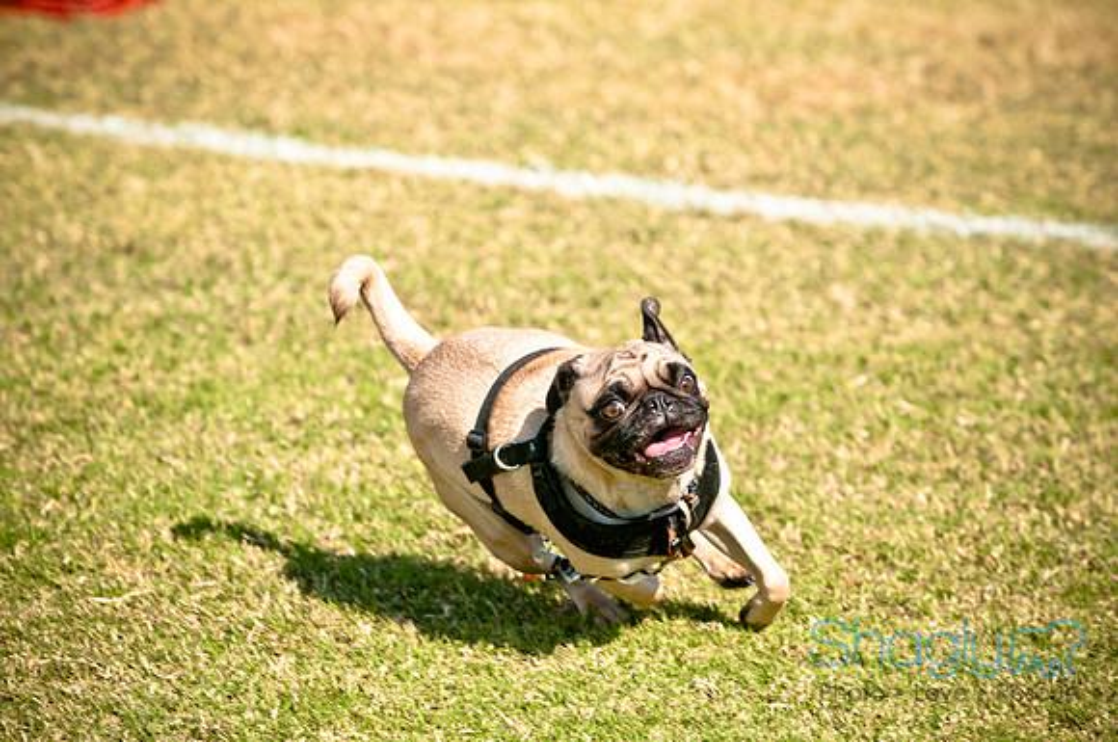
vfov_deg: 6.3
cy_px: 371
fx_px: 6745
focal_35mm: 218
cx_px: 559
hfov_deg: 9.5
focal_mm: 145
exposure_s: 1/1600
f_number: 5
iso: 250
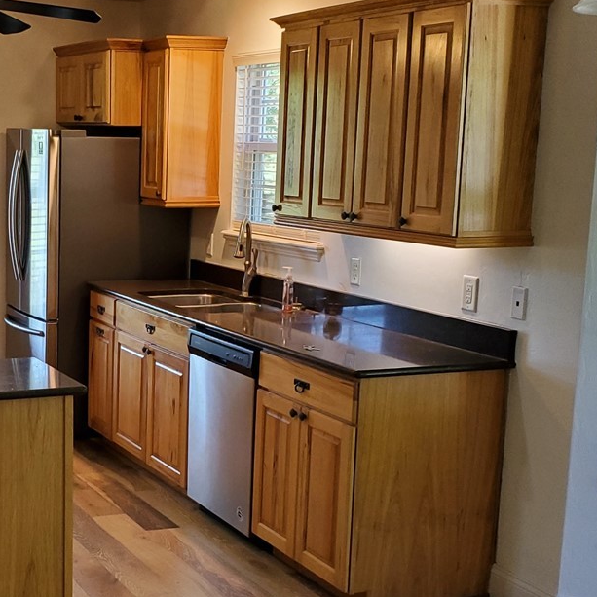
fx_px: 1171
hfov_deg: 28.0
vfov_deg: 28.5
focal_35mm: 60
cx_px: 121
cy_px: 367
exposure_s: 1/120
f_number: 2.4
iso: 200
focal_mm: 4.3
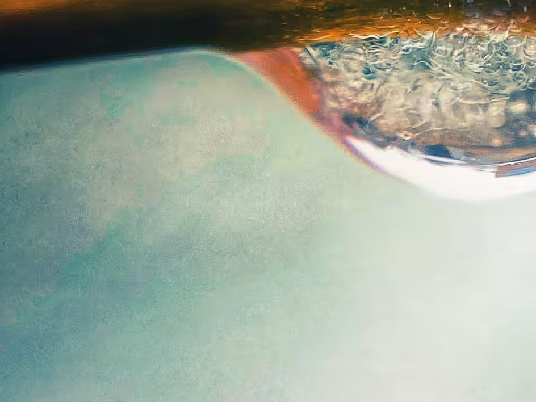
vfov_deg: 13.2
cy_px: 21
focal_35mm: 111
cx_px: 706
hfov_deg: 16.7
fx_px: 1719
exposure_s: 1/235
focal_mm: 4.25
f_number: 1.8
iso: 32
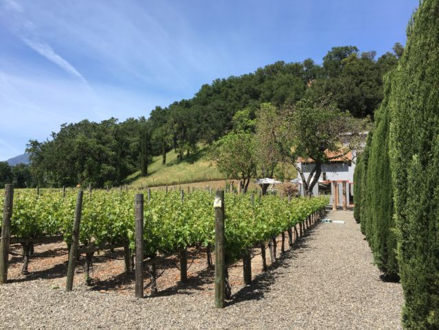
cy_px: 165
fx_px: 368
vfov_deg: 48.2
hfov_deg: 61.7
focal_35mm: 29
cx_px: 220
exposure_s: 1/999
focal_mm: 4.15
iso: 25
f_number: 2.2
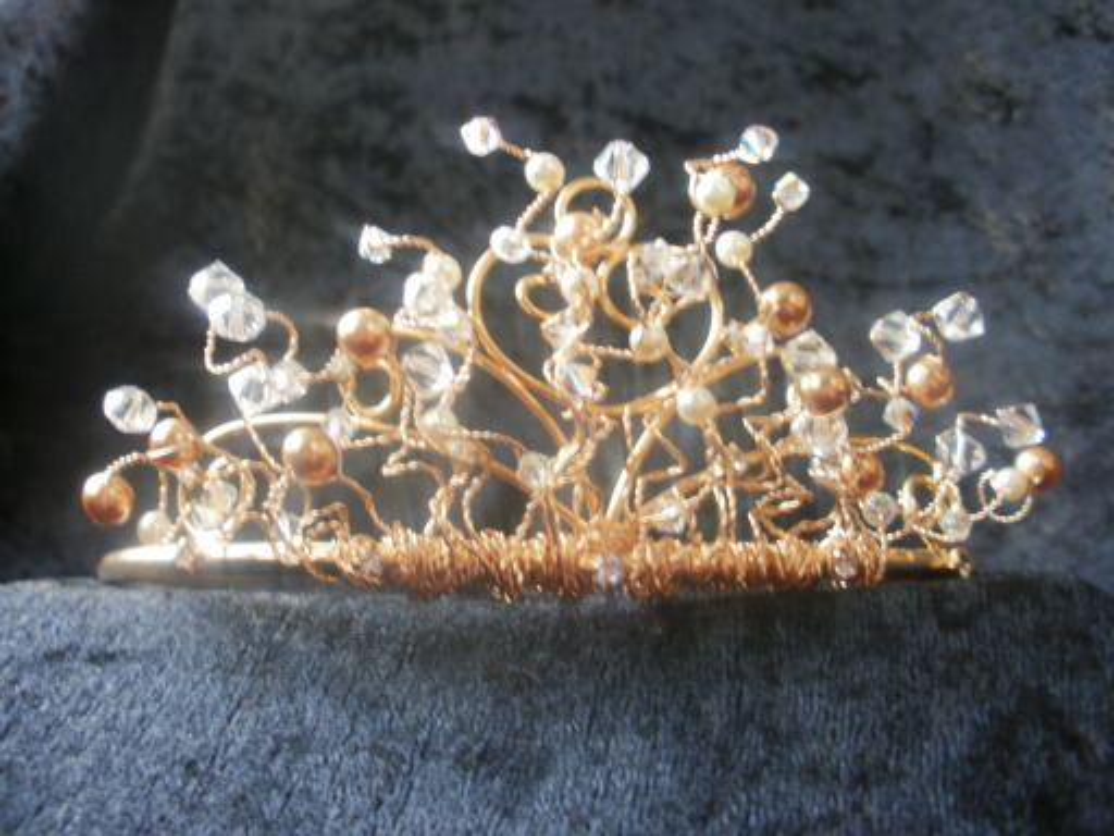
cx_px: 557
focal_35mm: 36
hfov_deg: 51.4
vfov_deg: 39.7
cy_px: 418
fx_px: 1159
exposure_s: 1/5
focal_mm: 6.3
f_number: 3.5
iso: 100
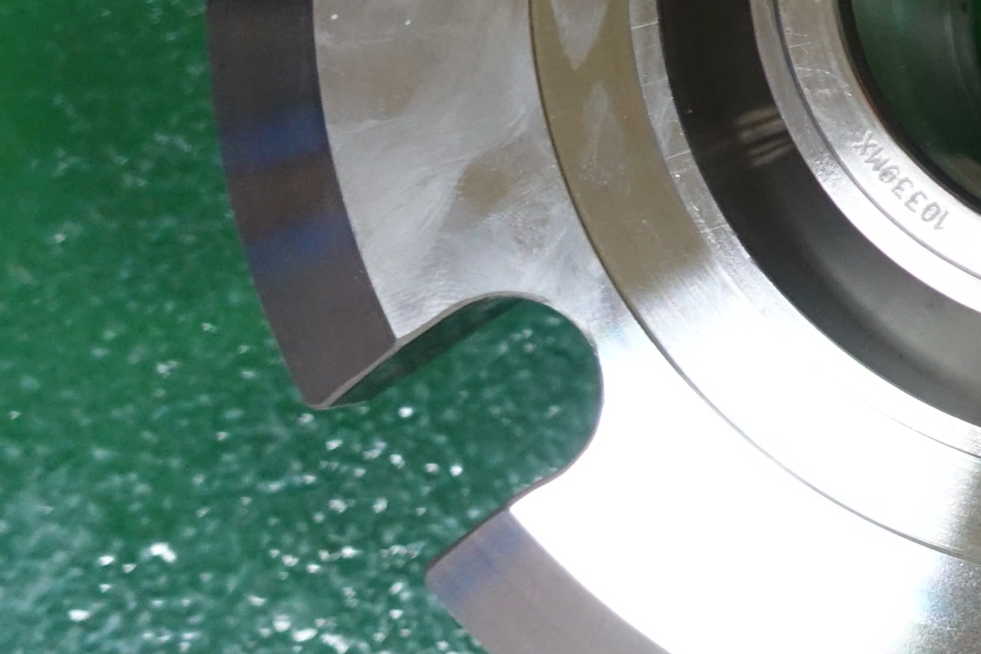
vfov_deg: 12.7
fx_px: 2916
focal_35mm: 107
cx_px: 1691
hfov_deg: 16.4
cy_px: 74
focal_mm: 11.12
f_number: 2.5
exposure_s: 1/25
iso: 800
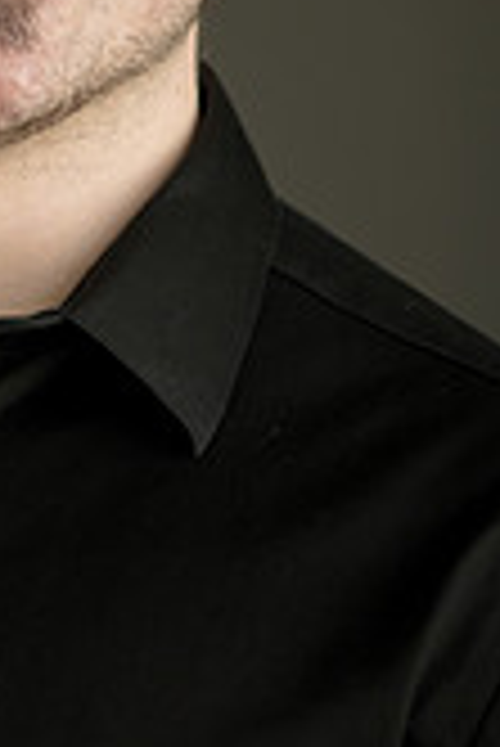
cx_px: -36
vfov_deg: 7.2
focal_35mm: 285
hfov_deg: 4.8
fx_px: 5925
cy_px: 148
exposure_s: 1/160
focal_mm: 105
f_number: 3.2
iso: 720
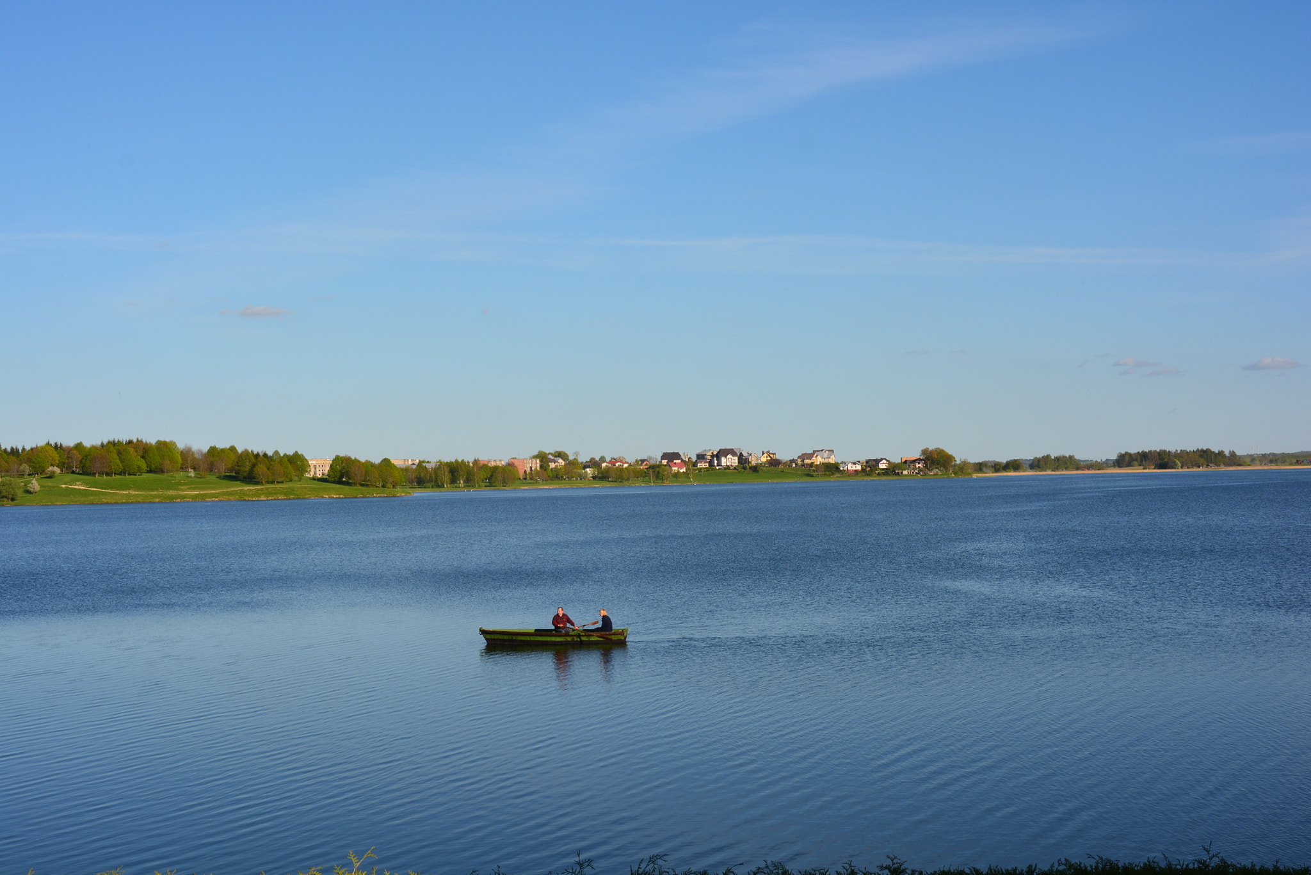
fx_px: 1912
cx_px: 656
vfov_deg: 25.8
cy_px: 438
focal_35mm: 52
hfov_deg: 37.8
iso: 100
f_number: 11
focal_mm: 35
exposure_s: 1/125
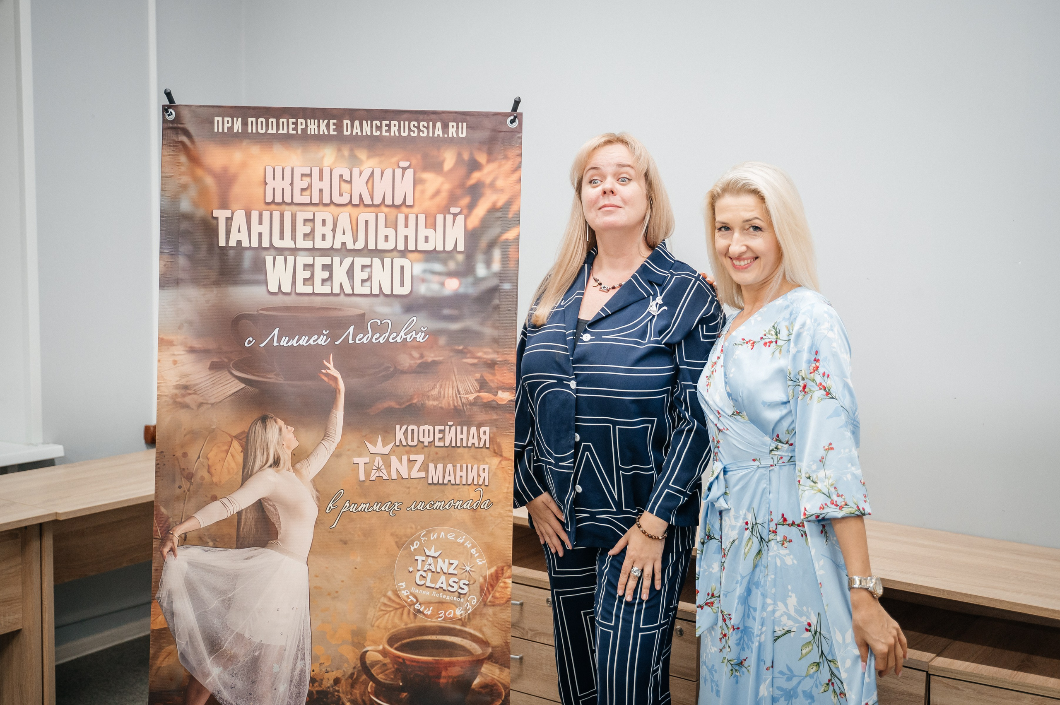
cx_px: 521
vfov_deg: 32.4
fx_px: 1213
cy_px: 352
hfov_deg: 47.2
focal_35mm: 41
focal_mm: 40
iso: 2500
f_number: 2.8
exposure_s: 1/320
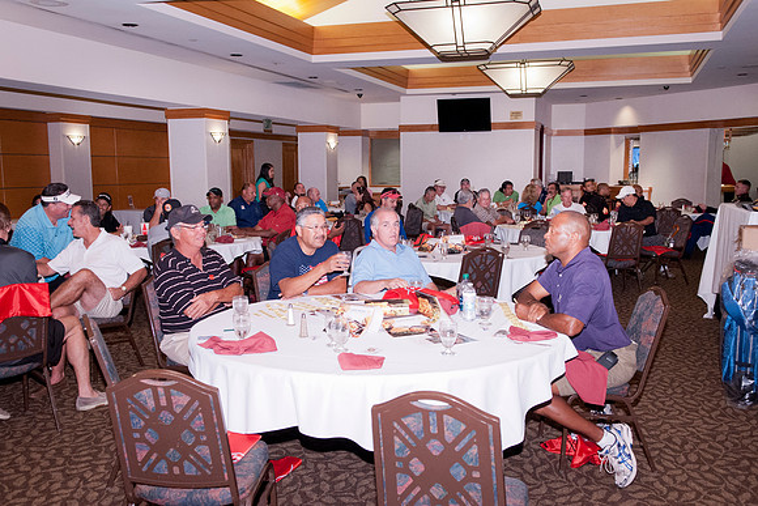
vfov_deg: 39.5
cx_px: 383
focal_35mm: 33
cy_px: 254
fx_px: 704
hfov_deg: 56.6
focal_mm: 22
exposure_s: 1/100
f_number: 4
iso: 1250
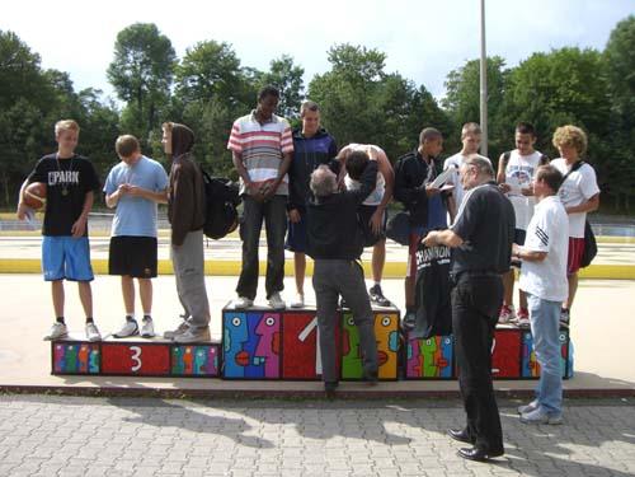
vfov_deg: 37.7
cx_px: 318
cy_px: 238
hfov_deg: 49.0
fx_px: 697
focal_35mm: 38
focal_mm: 6.2
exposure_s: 1/400
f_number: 4.3
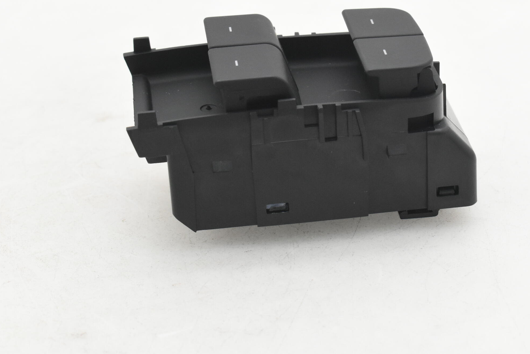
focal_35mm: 98
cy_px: 127
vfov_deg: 14.0
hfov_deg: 20.7
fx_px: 1443
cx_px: 353
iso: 2500
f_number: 10
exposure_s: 1/200
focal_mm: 48
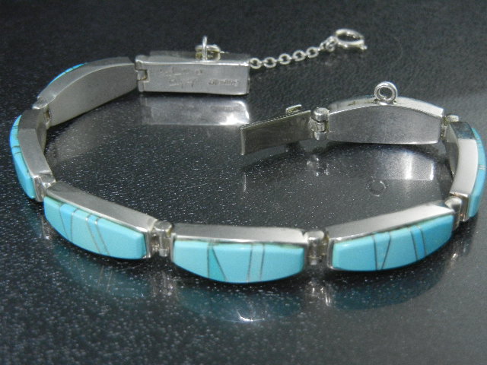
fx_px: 830
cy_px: 182
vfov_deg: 24.8
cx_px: 244
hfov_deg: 32.7
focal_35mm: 59
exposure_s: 1/30
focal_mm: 10.6
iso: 800
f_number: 8
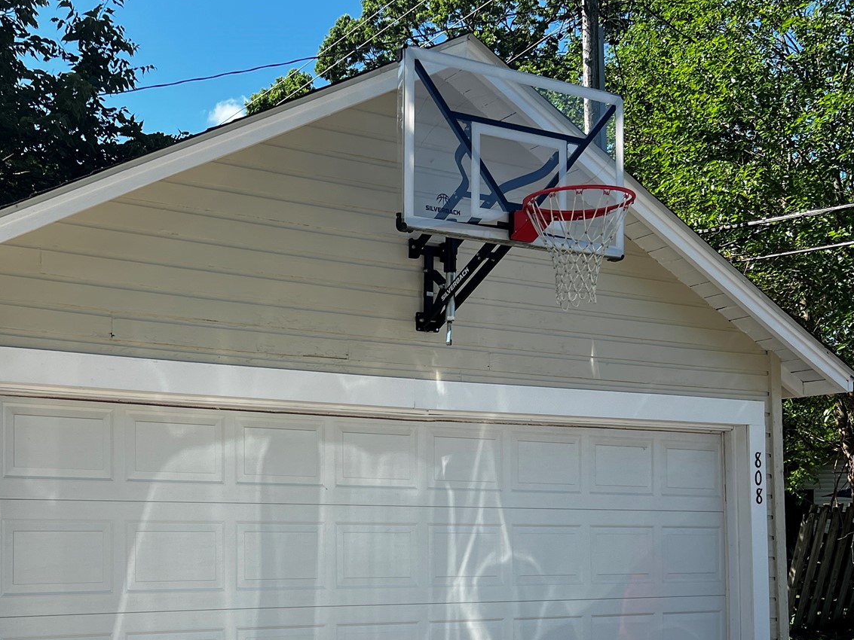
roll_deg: -1.6
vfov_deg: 30.3
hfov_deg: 39.5
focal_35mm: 47
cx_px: 229
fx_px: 1160
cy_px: 485
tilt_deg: +1.2
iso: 50
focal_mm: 5.7
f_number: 1.5
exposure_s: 1/2165
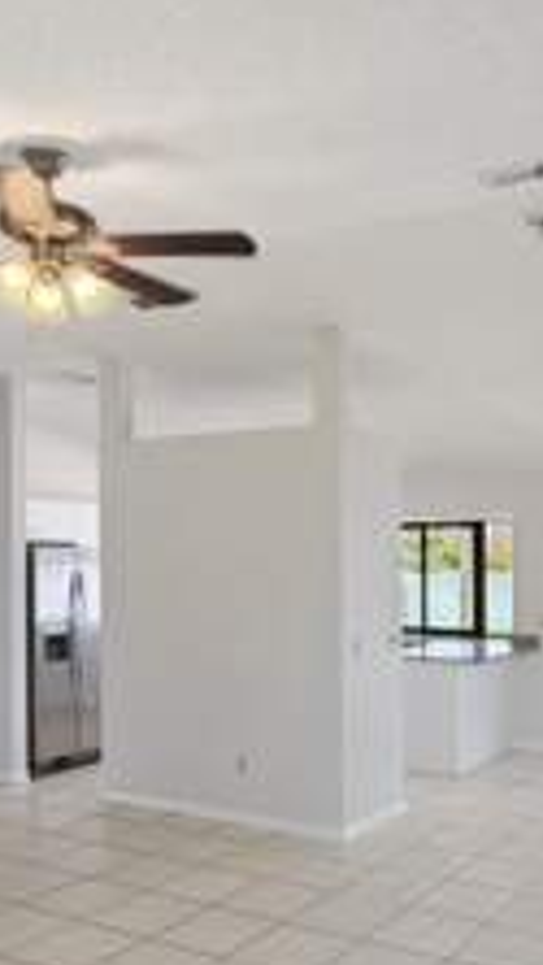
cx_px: 443
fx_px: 844
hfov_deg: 34.4
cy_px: 763
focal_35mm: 33
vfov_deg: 55.5
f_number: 2.2
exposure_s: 1/120
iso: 160
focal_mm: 2.22
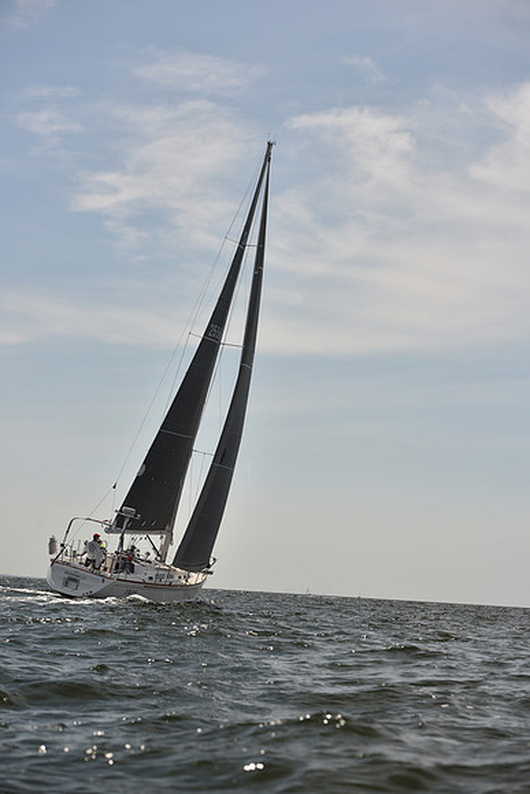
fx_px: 1655
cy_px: 397
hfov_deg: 18.2
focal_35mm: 75
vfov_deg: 27.0
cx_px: 265
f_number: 5.6
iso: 250
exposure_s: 1/1250
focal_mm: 75
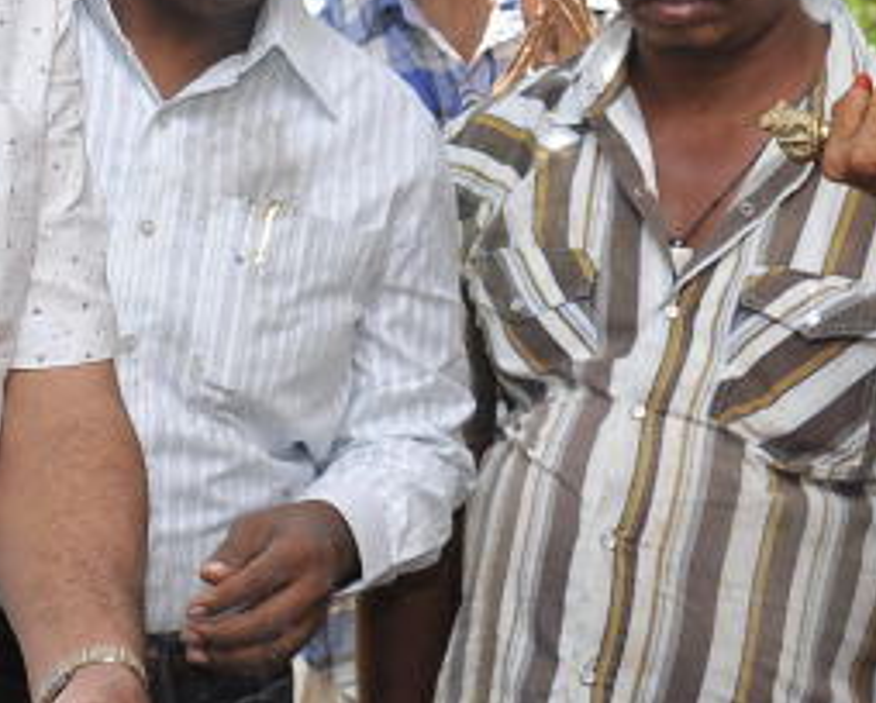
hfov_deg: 12.7
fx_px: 3921
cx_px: 107
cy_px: 429
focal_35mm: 151
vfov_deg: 10.2
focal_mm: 40
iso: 250
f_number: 5.6
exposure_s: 1/160
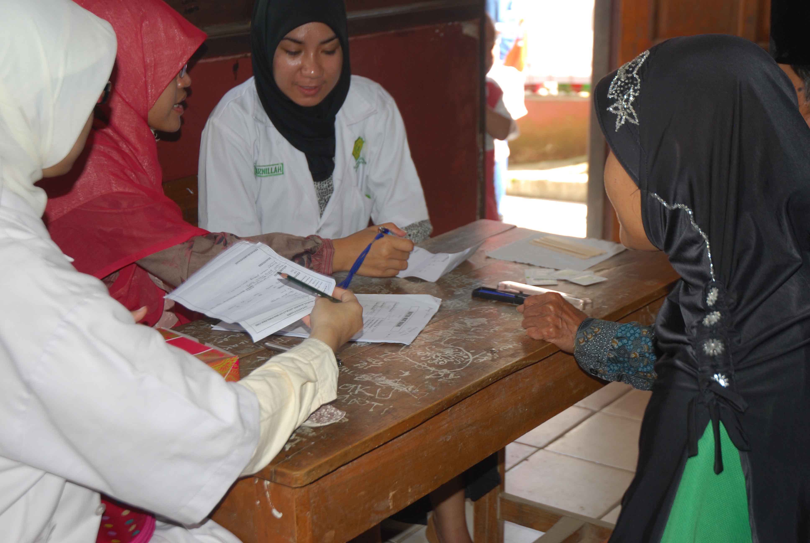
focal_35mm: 57
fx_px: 1284
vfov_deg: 23.8
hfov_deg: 35.0
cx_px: 405
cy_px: 272
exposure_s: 1/60
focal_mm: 38
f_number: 4.2
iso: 200
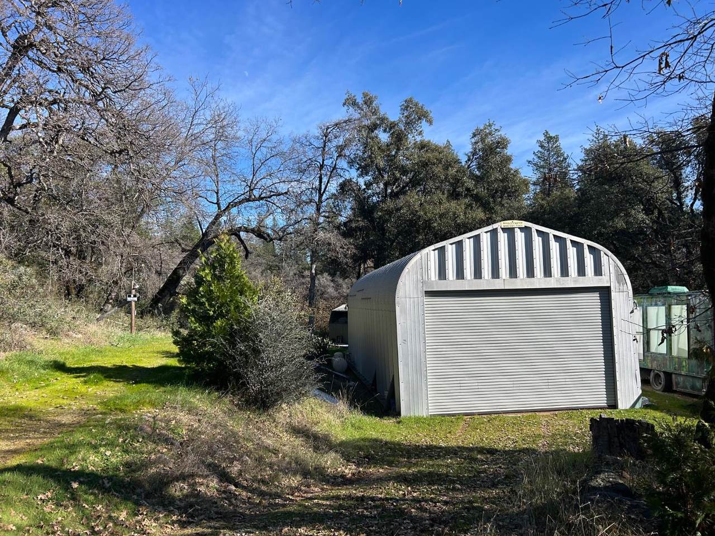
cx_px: 358
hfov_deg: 67.3
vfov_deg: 53.1
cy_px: 268
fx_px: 537
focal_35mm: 26
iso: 50
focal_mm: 5.7
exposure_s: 1/3165
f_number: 1.5
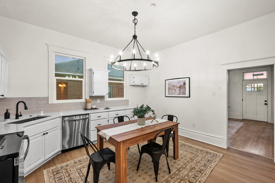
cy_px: 95
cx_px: 138
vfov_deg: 77.2
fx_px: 115
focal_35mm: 15
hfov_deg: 100.4
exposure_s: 1/10
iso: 500
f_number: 7.1
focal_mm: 14
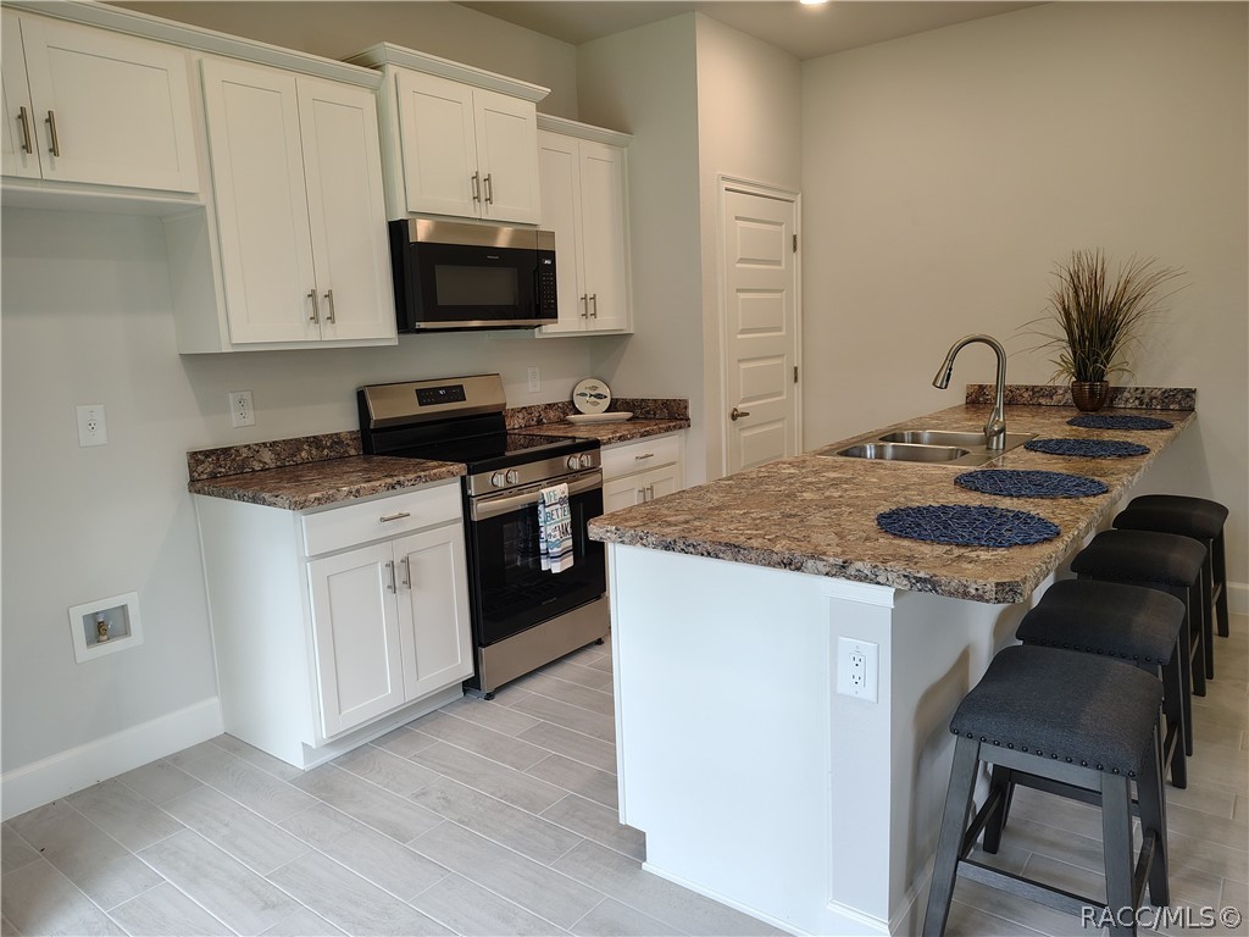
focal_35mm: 24
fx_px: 866
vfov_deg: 56.8
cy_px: 468
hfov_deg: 71.6
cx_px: 624
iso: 311
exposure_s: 1/120
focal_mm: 5.56
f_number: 1.8
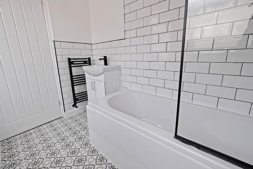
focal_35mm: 15
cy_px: 84
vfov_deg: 77.3
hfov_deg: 100.4
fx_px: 105
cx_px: 126
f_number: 4
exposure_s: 1/60
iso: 400
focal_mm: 10
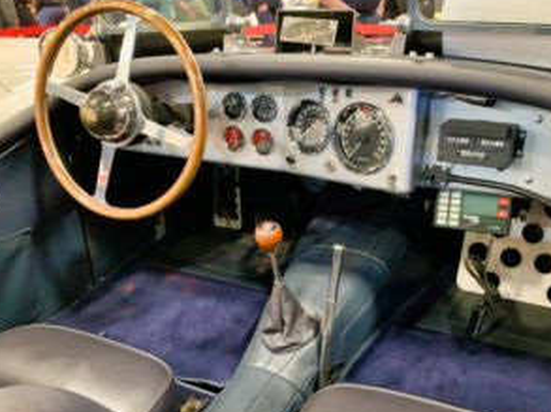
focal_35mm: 32
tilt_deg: -23.9
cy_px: 241
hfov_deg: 56.8
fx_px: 509
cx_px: 293
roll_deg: +1.2
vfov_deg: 43.9
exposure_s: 1/25
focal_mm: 4.25
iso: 500
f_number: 1.8
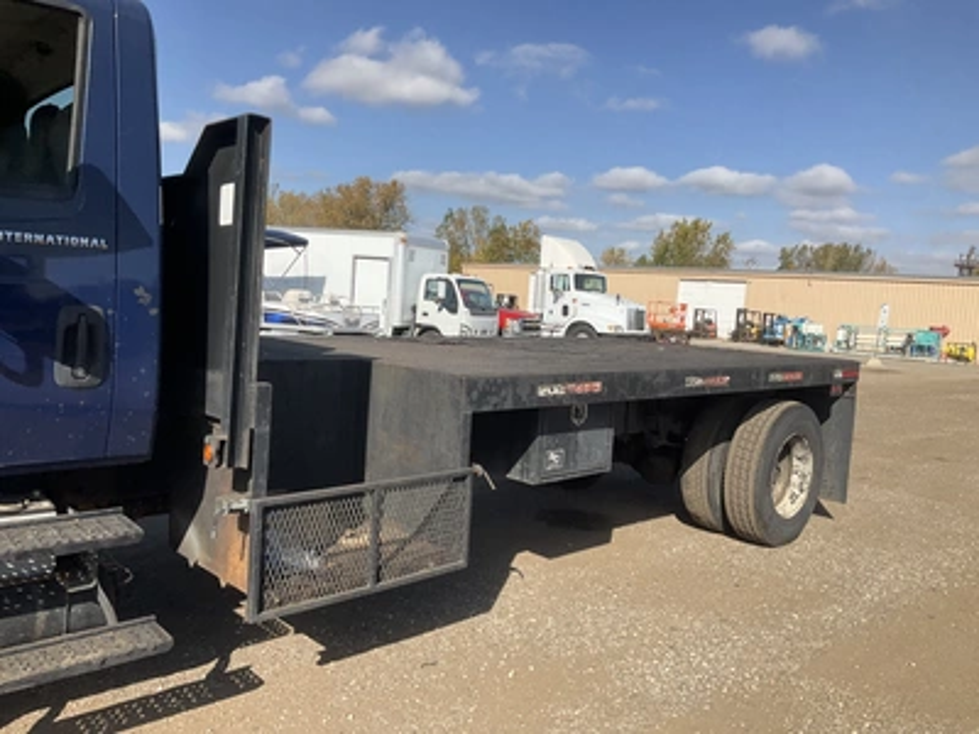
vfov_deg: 48.2
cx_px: 490
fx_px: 820
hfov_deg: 61.7
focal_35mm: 29
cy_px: 367
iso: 25
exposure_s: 1/1848
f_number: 1.8
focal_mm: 3
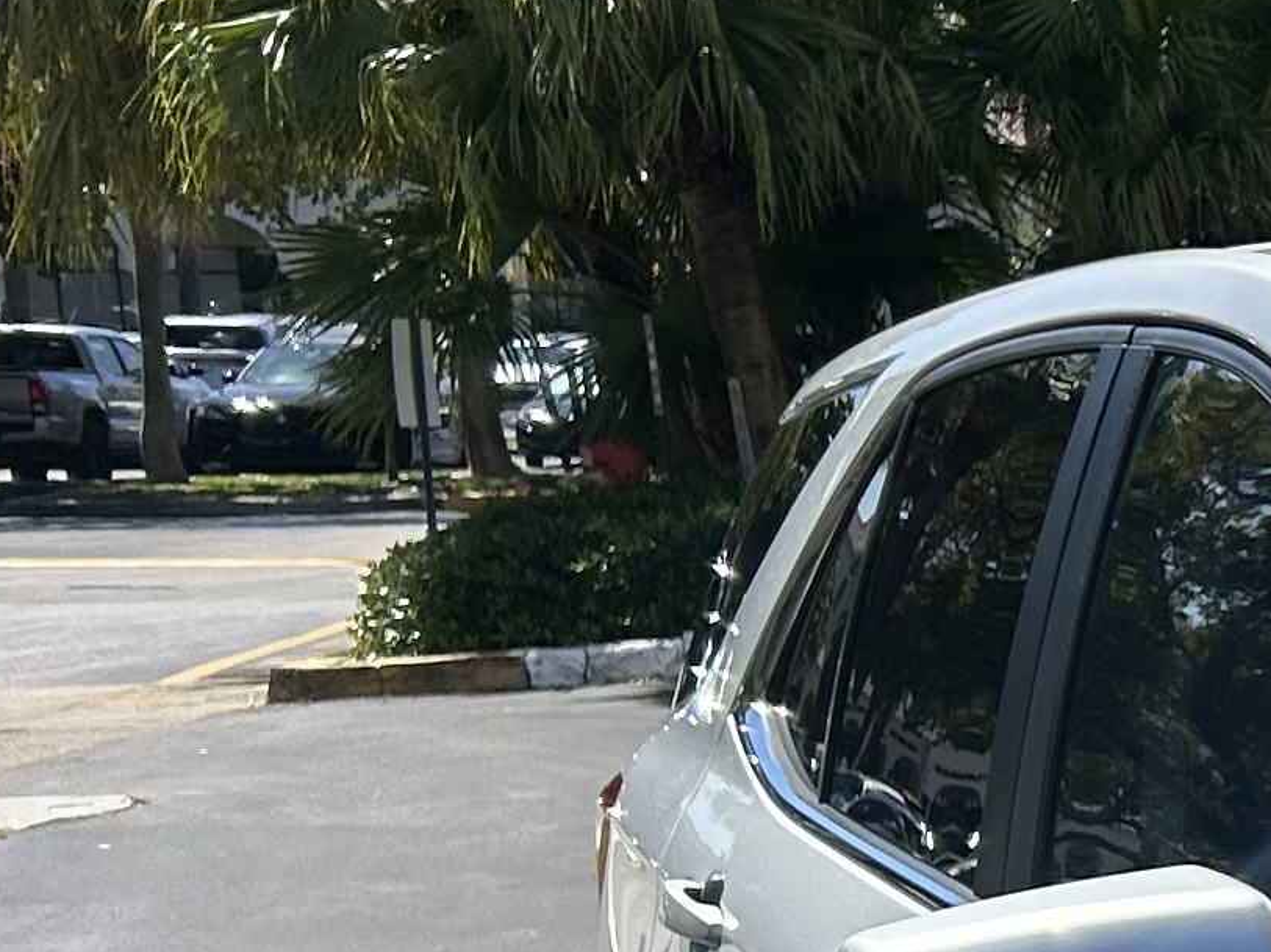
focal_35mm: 129
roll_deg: +0.2
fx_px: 4734
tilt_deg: -11.3
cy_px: 1319
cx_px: 2809
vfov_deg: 11.1
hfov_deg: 12.7
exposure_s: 1/4831
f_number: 1.5
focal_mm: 5.7
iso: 50
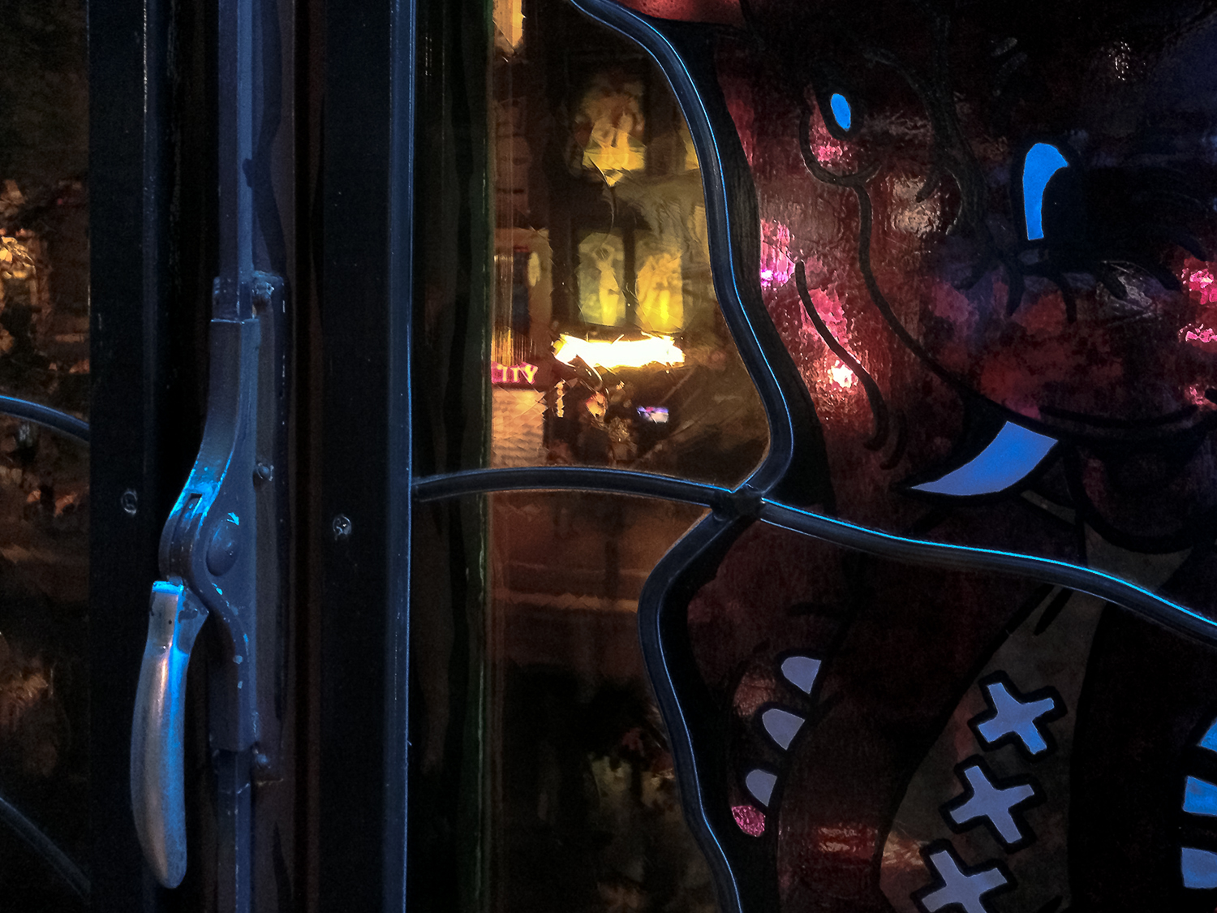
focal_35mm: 33
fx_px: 1160
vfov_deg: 42.9
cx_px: 608
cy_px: 456
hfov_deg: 55.4
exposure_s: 1/15
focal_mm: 4.13
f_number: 2.4
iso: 800
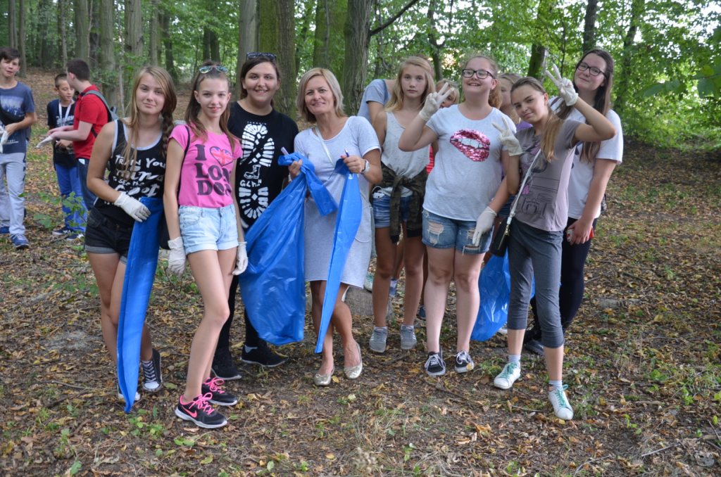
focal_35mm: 42
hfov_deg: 46.5
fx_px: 839
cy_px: 238
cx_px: 360
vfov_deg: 31.7
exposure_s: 1/60
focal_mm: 28
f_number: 4
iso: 500
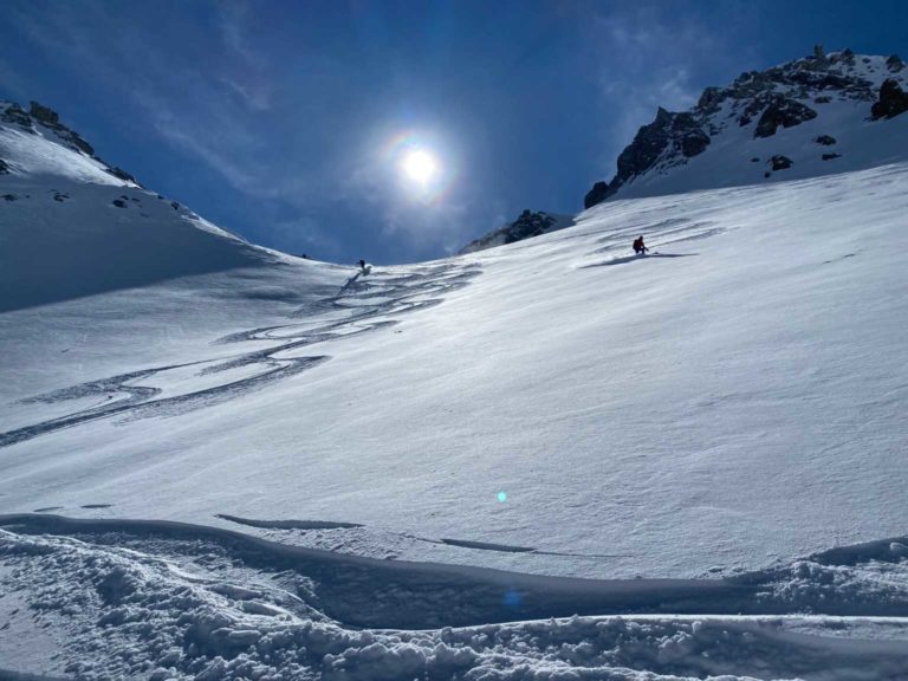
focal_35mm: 26
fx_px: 682
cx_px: 454
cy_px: 340
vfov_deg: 53.1
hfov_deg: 67.3
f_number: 1.8
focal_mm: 4.25
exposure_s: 1/22727
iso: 40
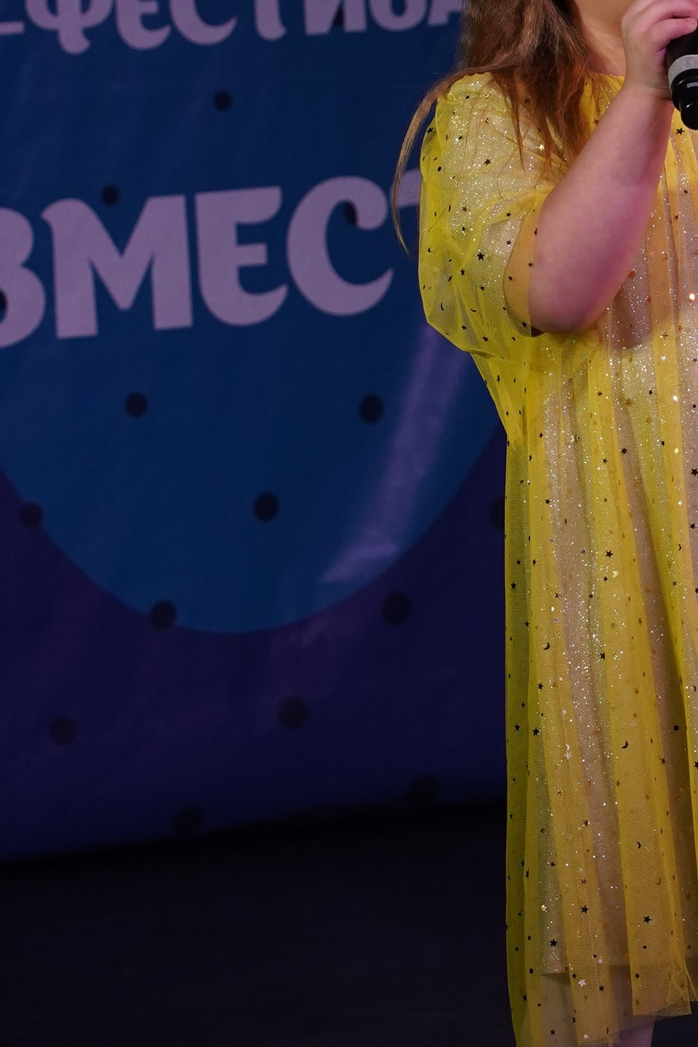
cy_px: 255
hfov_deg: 7.3
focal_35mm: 188
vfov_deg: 10.9
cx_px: 643
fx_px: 5469
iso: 2000
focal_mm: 70
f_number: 5.6
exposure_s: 1/400
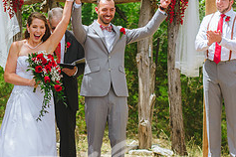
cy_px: 83
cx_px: 79
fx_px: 1121
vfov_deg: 8.0
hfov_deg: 12.0
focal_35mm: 171
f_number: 2.8
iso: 160
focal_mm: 70
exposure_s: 1/1250
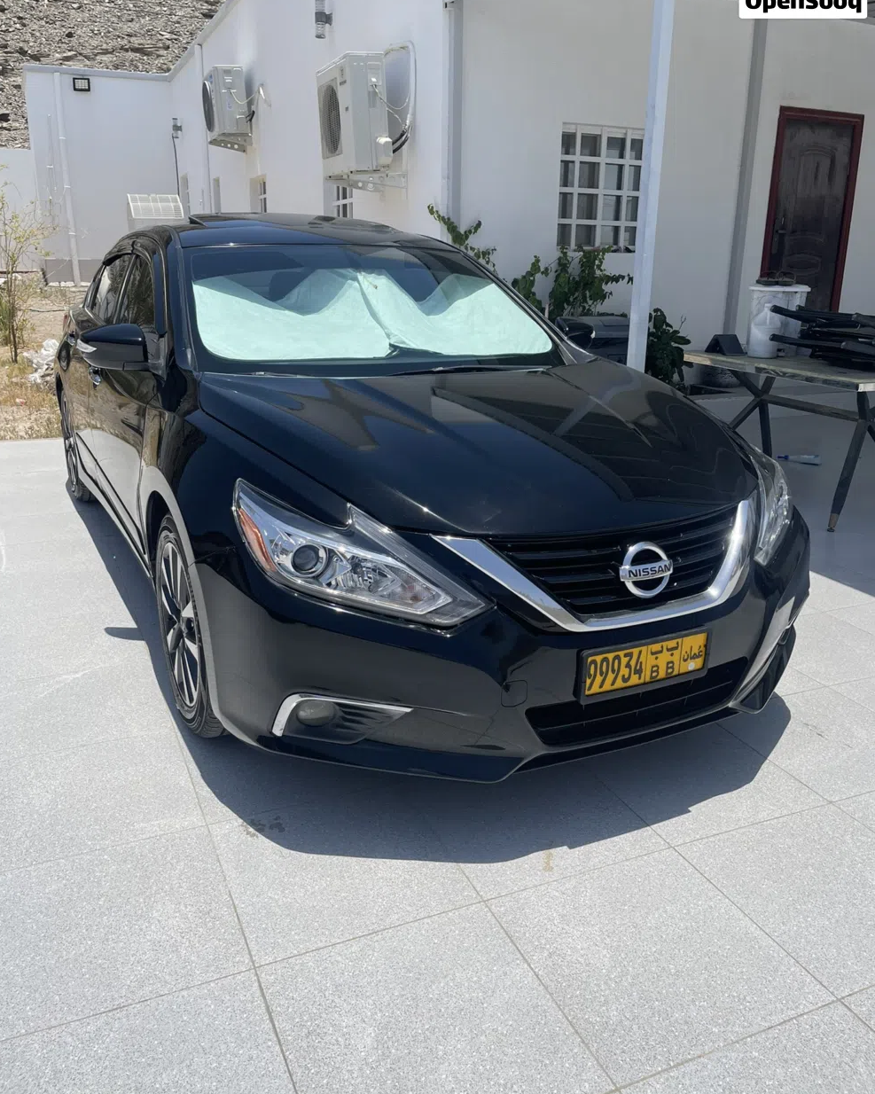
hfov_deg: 53.2
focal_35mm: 27
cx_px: 435
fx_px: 874
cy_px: 539
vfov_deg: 64.1
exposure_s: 1/5917
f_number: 1.6
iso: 32
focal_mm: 5.1
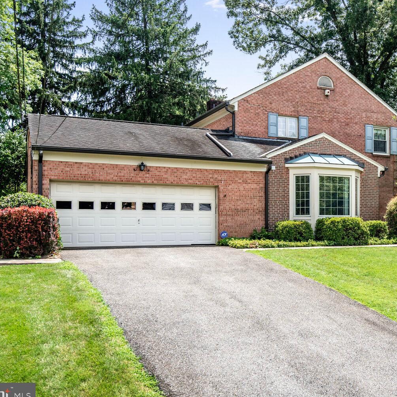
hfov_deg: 39.7
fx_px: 532
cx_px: 304
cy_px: 179
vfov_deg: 40.9
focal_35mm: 41
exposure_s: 1/160
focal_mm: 28
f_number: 8
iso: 400
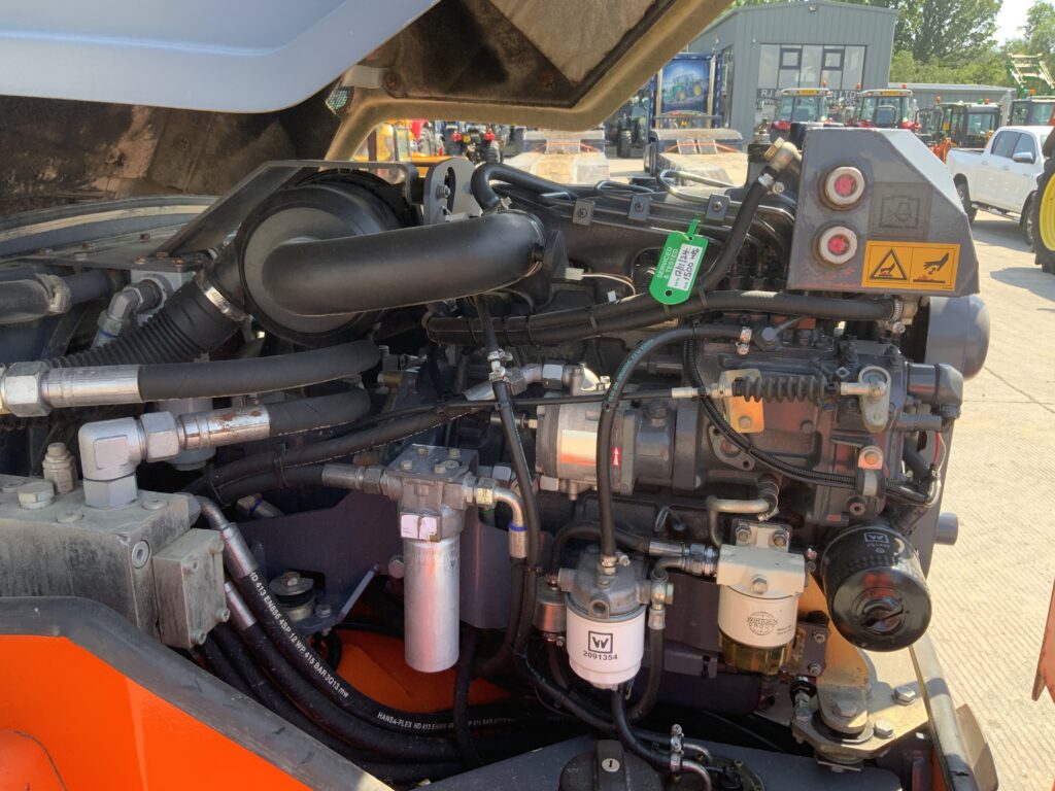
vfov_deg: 48.2
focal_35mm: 29
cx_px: 528
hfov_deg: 61.7
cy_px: 396
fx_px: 884
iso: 16
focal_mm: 3
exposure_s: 1/248
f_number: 1.8
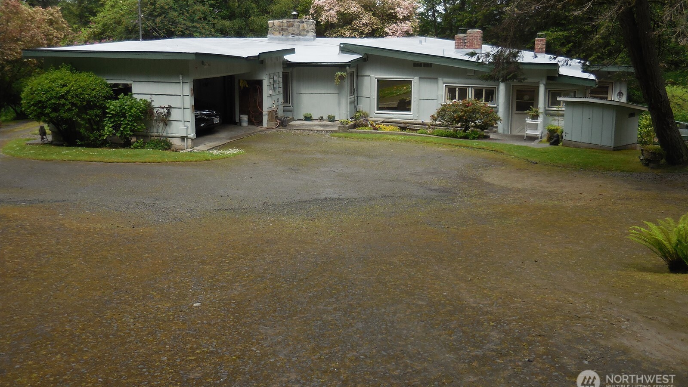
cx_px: 344
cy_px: 141
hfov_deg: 55.3
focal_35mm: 36
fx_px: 657
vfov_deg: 32.7
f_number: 3.7
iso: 125
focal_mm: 5.9
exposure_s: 1/400
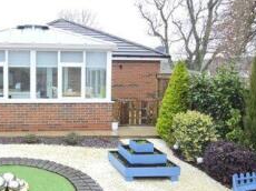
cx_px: 60
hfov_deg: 52.6
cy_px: 100
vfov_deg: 42.9
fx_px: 244
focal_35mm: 33
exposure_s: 1/100
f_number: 2.2
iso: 200
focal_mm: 2.2
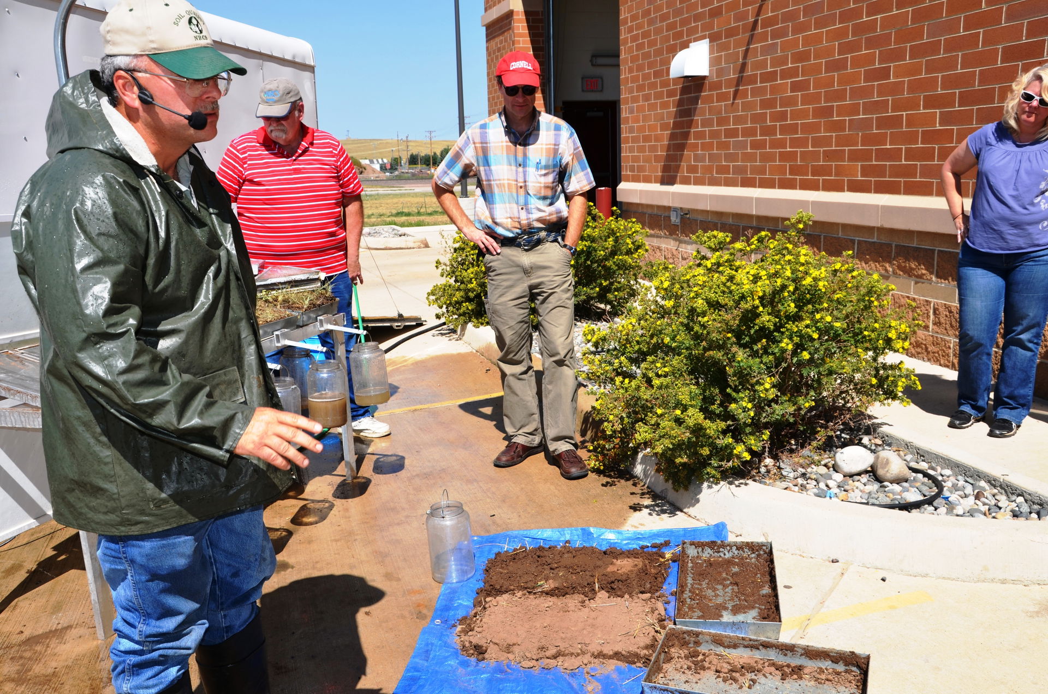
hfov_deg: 57.3
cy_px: 347
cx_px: 524
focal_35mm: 33
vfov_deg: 39.8
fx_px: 959
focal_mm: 22
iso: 100
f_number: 8
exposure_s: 1/250
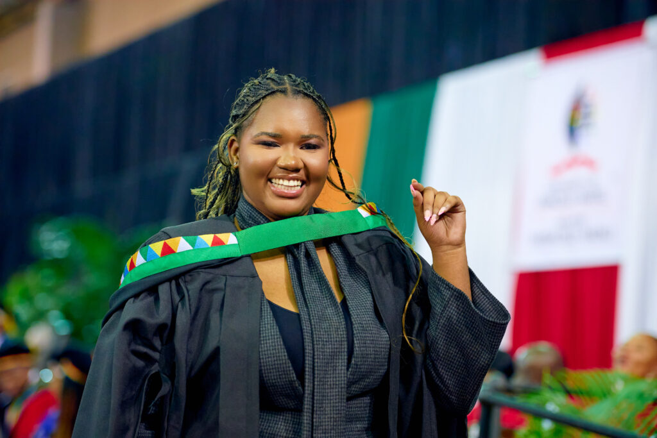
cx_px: 328
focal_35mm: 112
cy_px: 219
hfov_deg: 18.3
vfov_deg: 12.2
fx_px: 2044
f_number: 2.8
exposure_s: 1/500
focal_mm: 112
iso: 4000
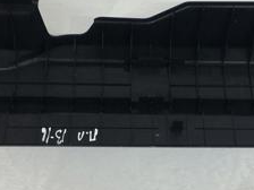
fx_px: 609
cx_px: 177
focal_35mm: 83
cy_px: 76
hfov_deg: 23.4
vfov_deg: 17.8
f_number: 2.2
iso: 25
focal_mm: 4.15
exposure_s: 1/50
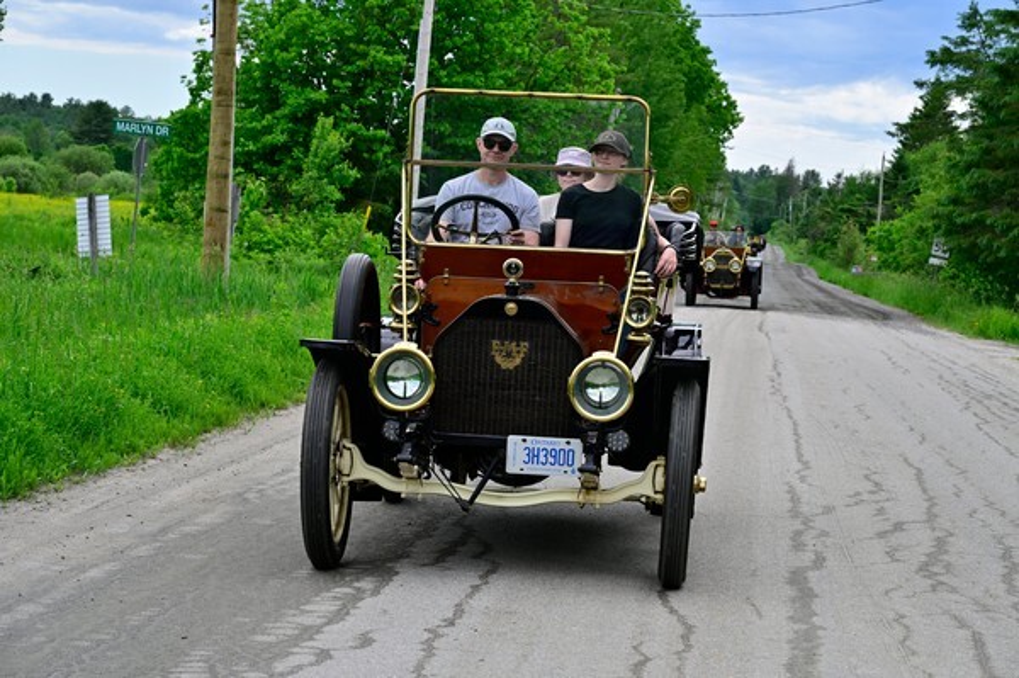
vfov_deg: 16.2
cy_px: 339
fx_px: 2376
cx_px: 510
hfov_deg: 24.2
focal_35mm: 84
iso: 160
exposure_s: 1/250
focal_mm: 84
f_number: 9
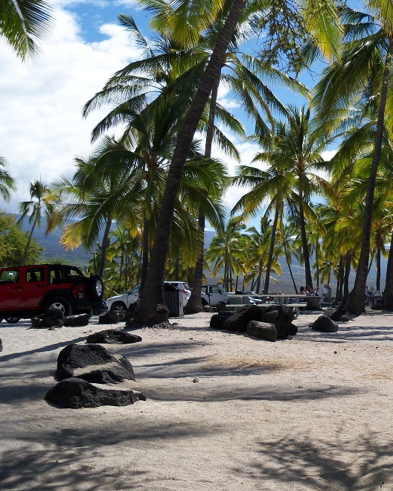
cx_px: 342
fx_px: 771
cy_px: 208
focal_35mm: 53
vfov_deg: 35.3
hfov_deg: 27.7
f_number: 3.5
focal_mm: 6.2
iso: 100
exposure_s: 1/1600
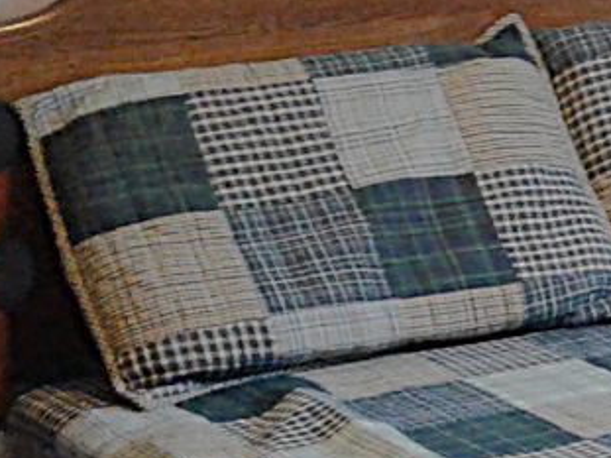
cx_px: 1118
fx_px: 2805
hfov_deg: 11.5
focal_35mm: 159
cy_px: 428
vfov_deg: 9.3
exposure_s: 1/10
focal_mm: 3.3
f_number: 2.2
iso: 100
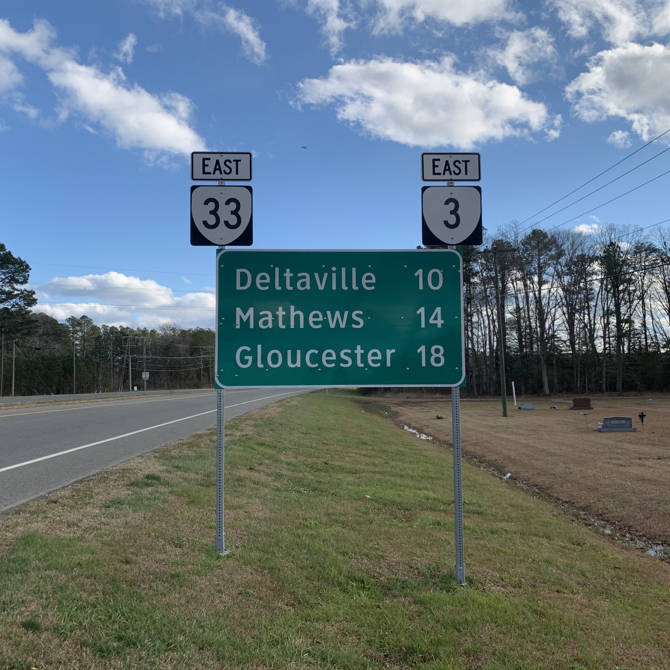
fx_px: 679
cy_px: 332
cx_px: 349
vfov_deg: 52.5
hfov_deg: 52.5
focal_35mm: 31
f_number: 1.8
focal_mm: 4.25
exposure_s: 1/1536
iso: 25
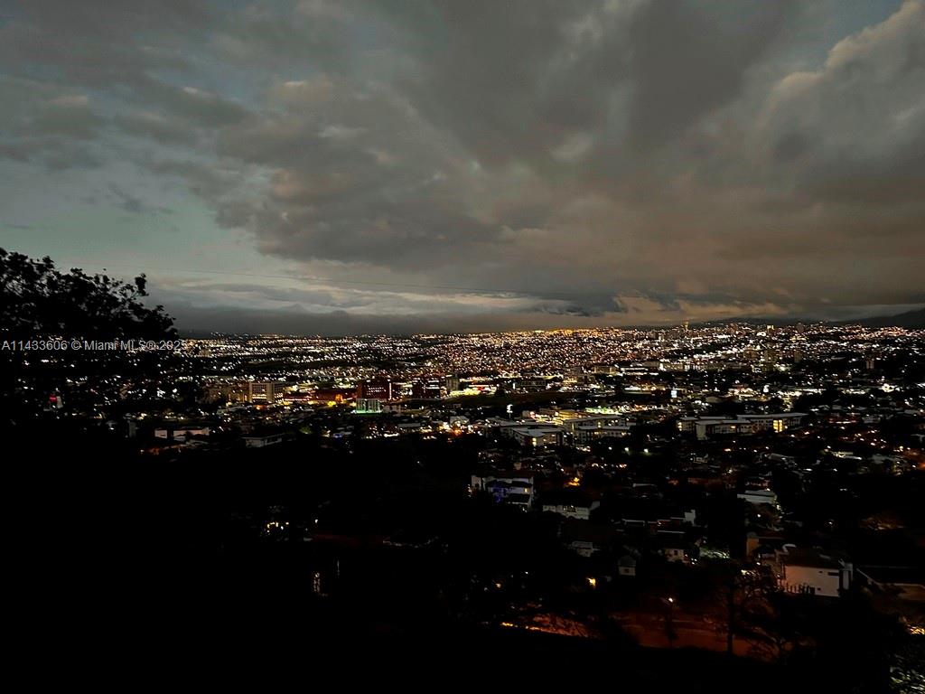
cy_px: 347
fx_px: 641
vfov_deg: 56.8
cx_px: 462
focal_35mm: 24
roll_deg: +0.5
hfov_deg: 71.6
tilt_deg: -2.8
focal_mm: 6.86
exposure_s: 1/30
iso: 1250
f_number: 1.78
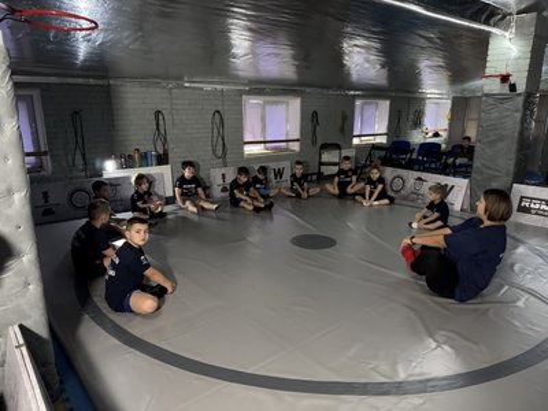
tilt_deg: -14.8
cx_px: 274
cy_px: 206
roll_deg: -0.1
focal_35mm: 24
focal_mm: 6.76
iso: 800
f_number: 1.78
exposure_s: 1/51
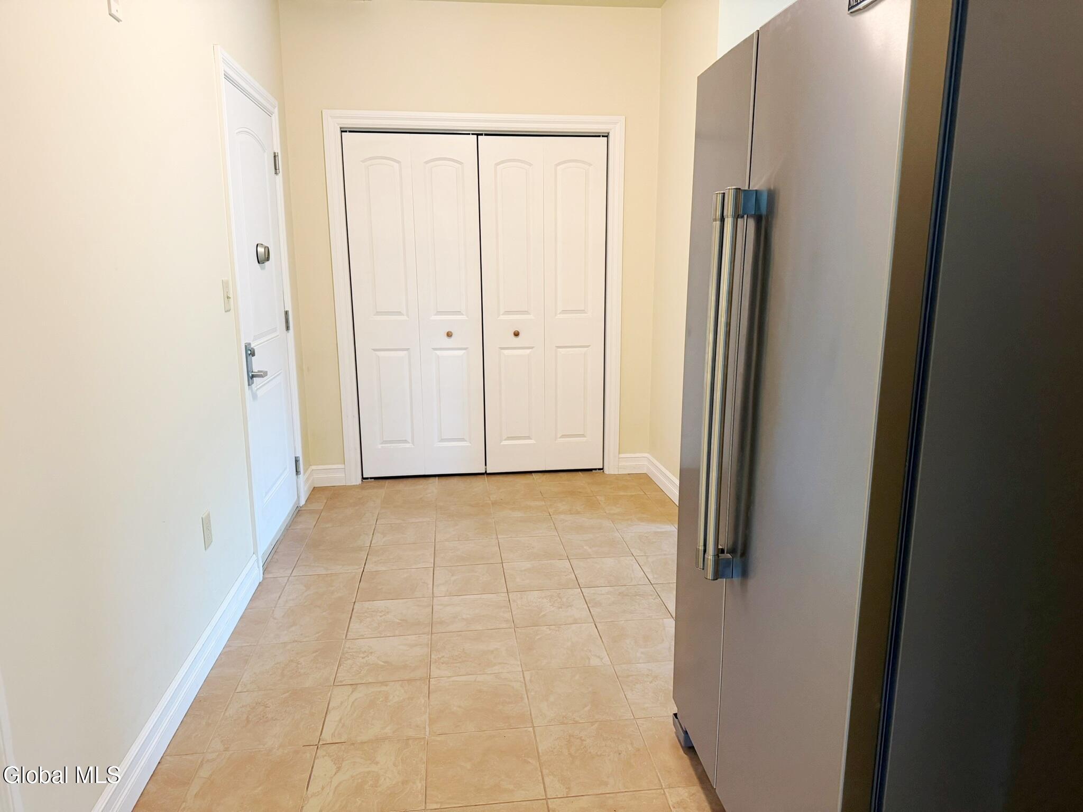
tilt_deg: -11.3
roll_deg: +1.0
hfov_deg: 71.6
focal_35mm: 24
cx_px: 542
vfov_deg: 56.8
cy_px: 406
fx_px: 751
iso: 400
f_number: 1.78
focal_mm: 6.76
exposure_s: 1/60
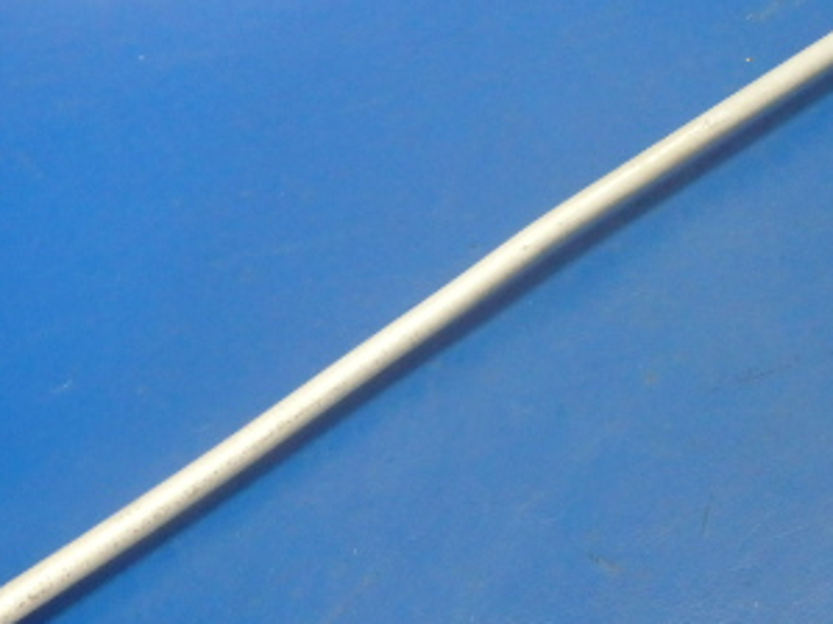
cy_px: 212
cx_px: 674
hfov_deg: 31.3
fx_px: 1443
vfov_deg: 24.3
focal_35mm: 60
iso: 800
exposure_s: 1/20
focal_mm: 5
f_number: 3.9
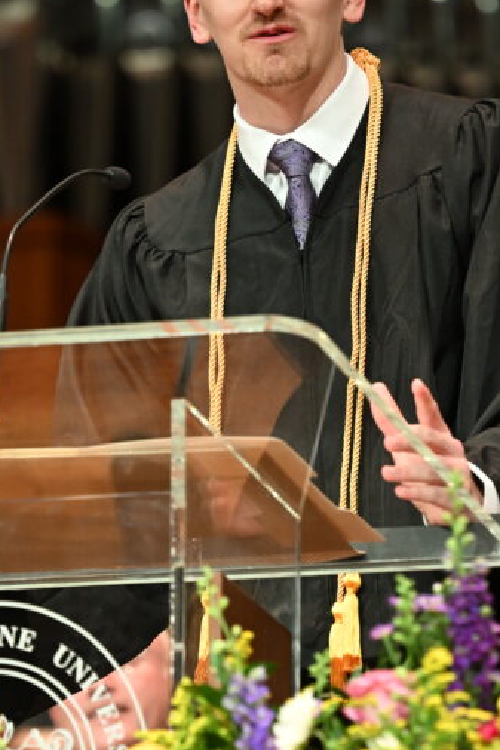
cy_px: 448
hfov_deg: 4.2
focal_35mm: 330
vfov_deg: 6.2
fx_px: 6879
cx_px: 206
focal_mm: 145
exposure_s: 1/160
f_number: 2.8
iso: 1250
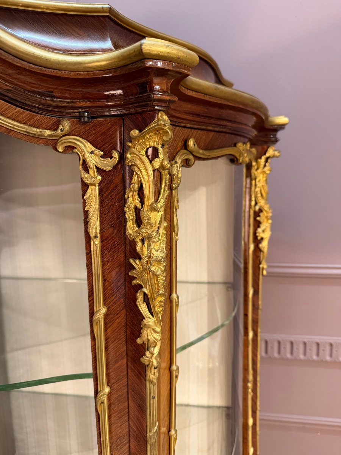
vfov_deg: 71.6
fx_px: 315
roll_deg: +0.7
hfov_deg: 56.8
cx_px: 170
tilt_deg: -10.0
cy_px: 228
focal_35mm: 24
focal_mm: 6.76
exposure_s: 1/50
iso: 400
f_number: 1.78
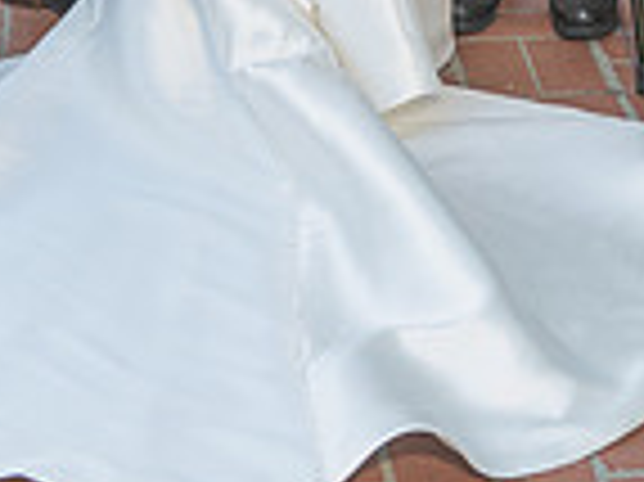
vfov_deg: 10.7
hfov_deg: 15.4
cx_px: 532
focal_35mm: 127
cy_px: -468
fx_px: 2361
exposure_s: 1/250
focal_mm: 28
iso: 100
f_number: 4
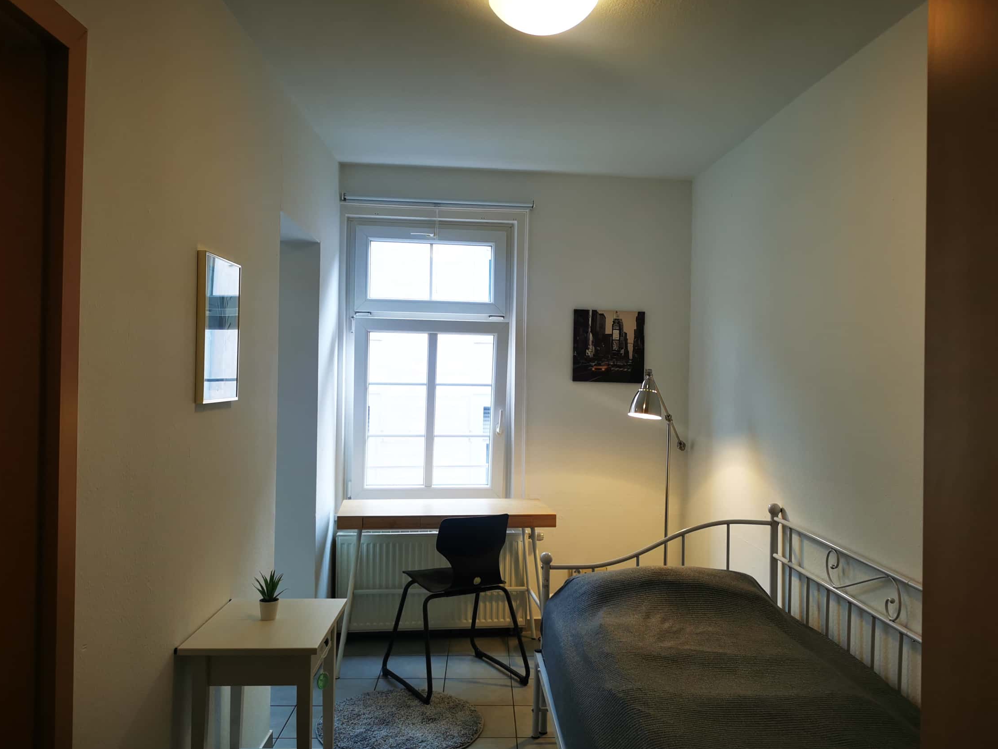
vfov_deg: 48.2
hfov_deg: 61.7
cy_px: 378
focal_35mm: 29
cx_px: 505
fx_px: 836
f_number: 1.6
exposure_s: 1/100
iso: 125
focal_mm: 5.56
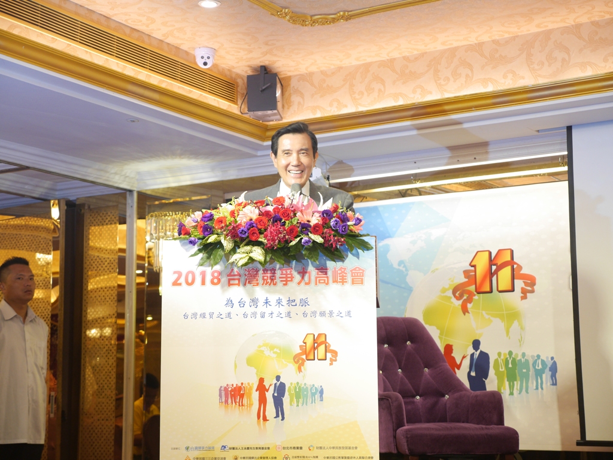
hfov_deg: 27.8
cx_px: 306
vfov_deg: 21.0
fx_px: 1240
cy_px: 230
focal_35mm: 70
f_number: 2.8
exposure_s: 1/80
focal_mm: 35
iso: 640
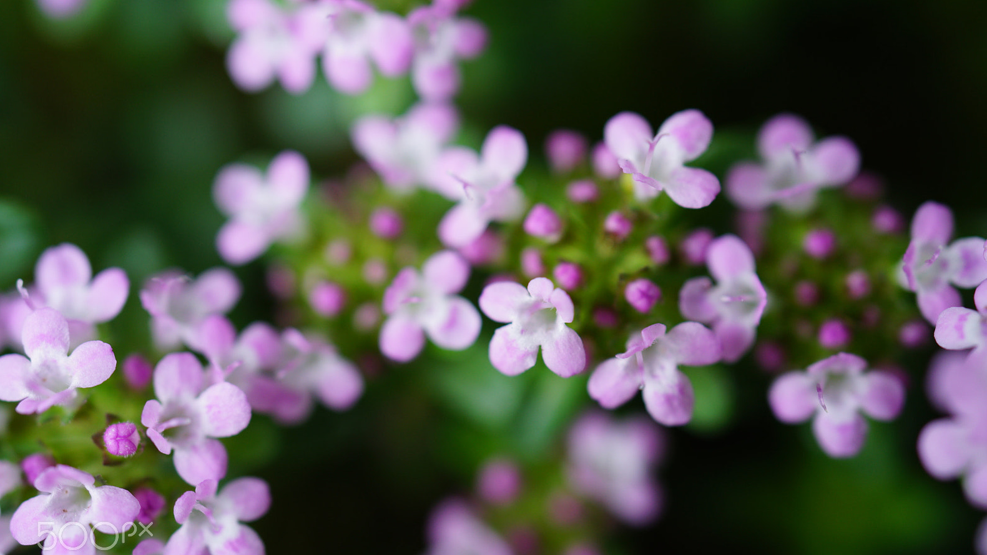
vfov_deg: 22.6
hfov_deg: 39.2
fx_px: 1387
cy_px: 285
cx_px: 498
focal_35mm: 53
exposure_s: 1/60
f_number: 2.8
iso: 320
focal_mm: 50
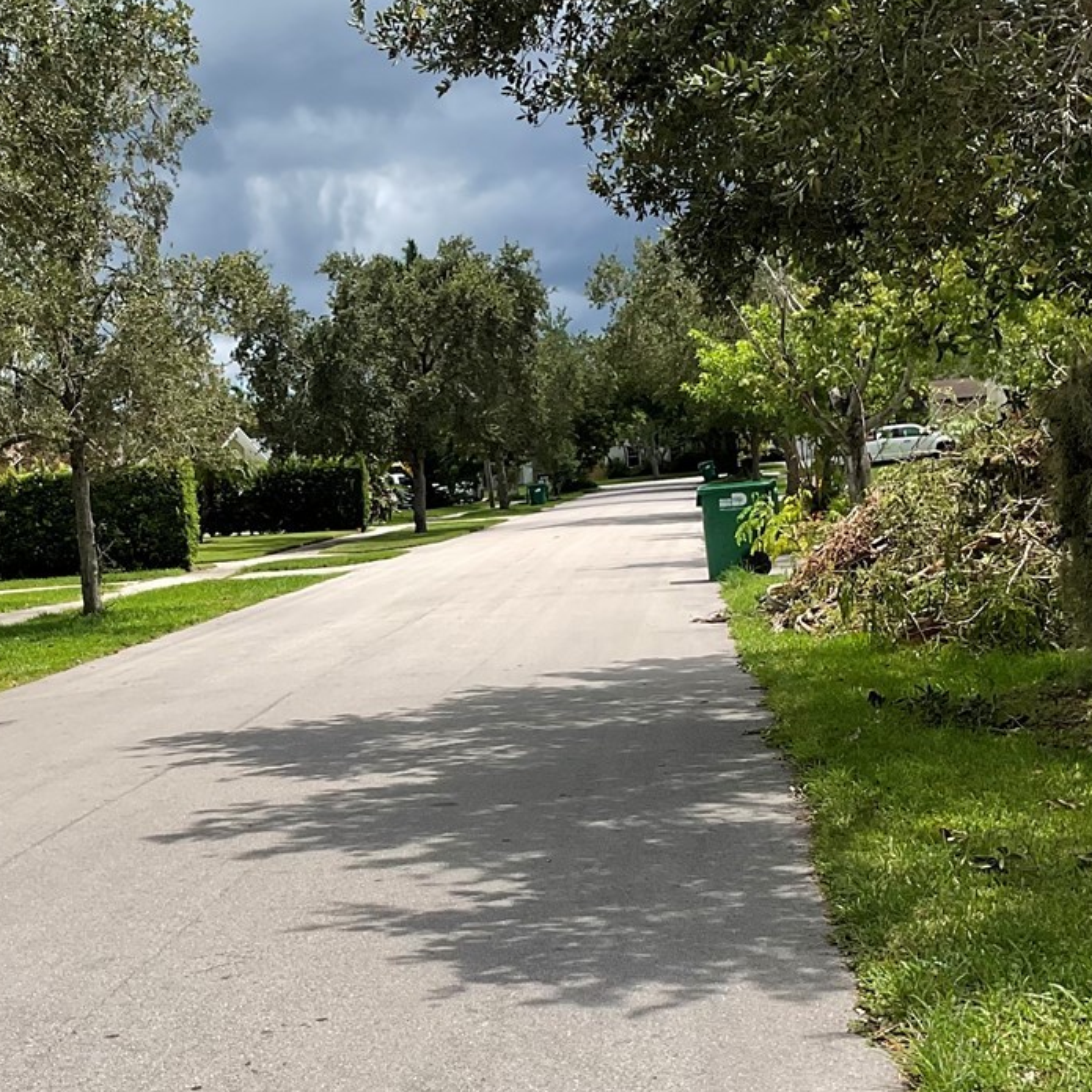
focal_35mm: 59
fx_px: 2106
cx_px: 382
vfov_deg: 28.9
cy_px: 712
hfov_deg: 28.9
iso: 16
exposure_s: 1/1311
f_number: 1.8
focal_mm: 3
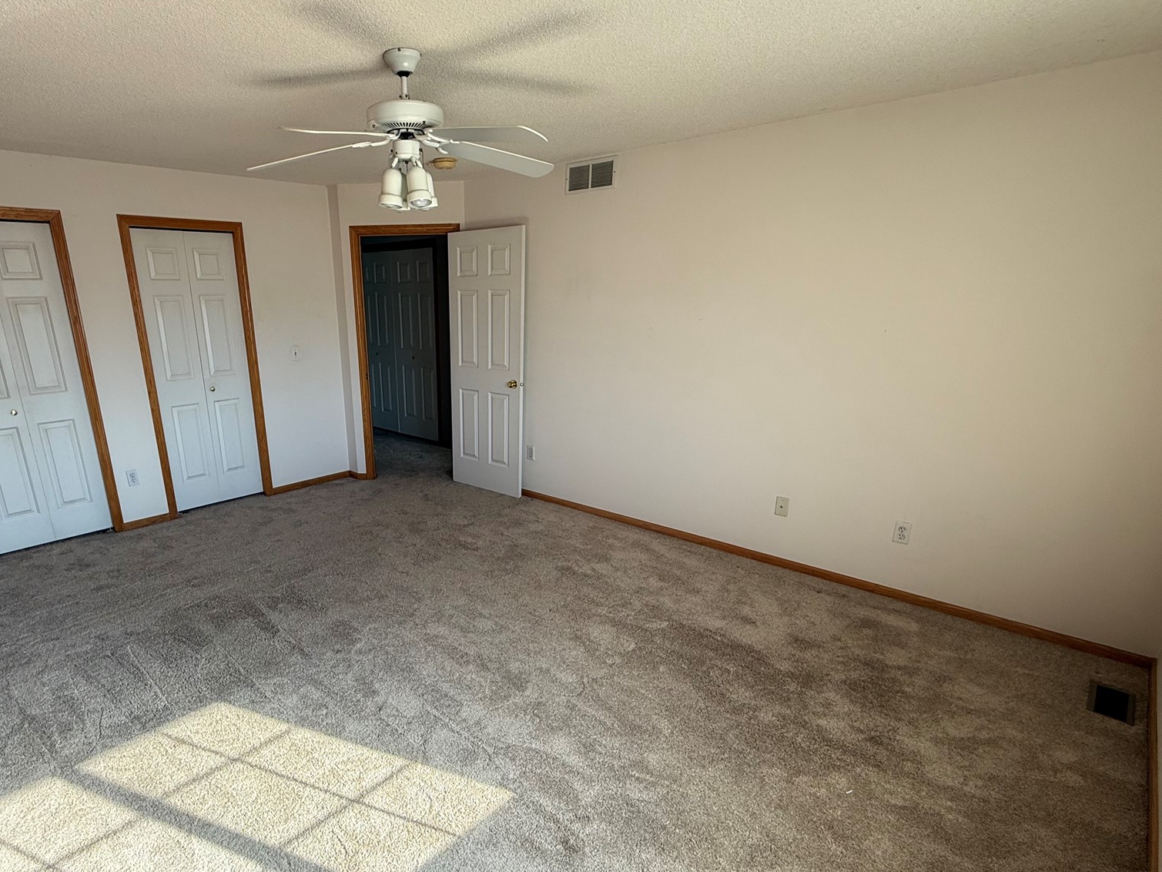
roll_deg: +0.5
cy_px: 511
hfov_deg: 83.6
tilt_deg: -19.6
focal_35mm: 19
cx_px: 466
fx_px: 638
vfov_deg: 68.2
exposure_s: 1/99
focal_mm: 2.22
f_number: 2.2
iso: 64
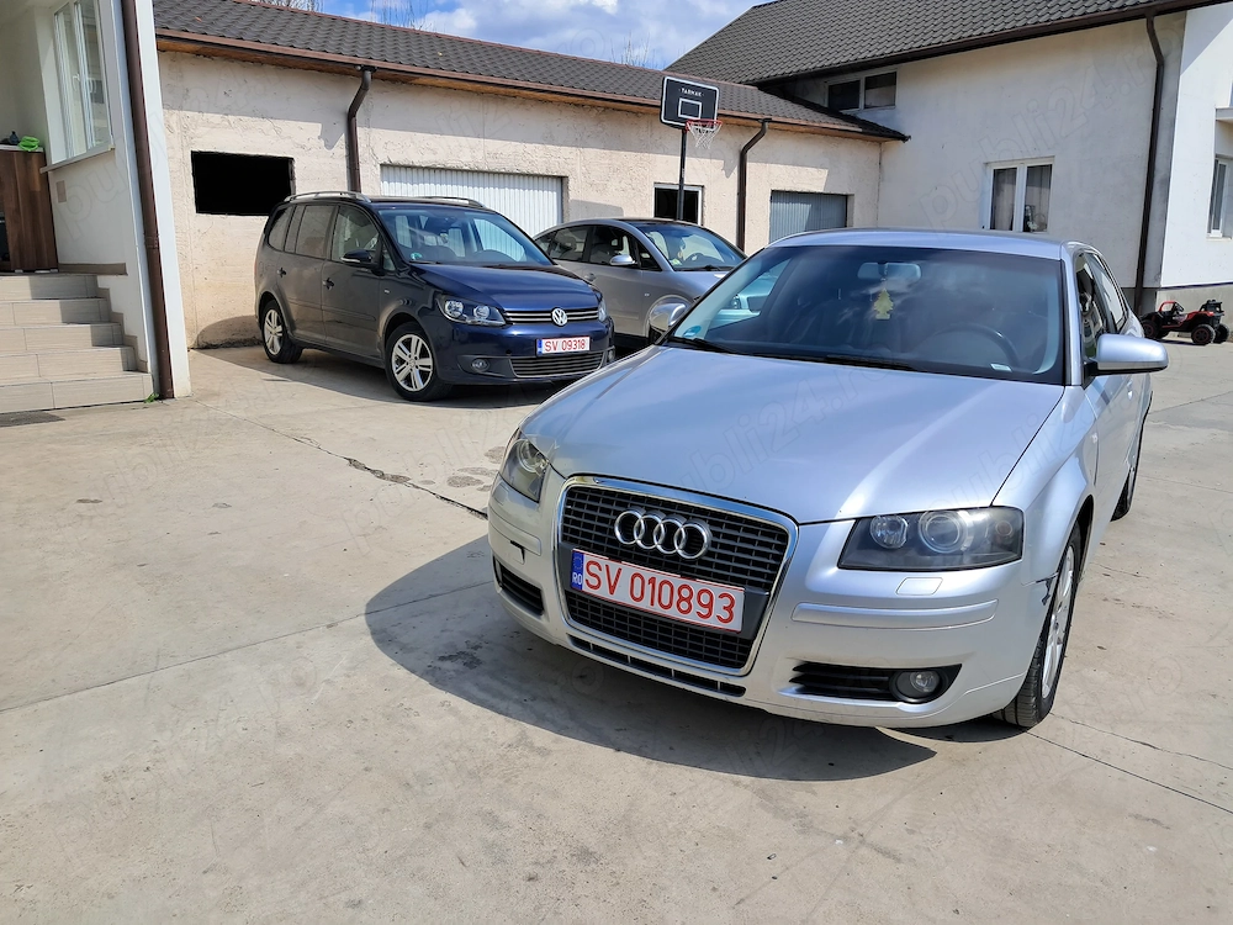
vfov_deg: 51.4
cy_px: 462
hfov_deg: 65.3
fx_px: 962
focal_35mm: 27
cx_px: 616
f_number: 1.8
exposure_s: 1/758
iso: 50
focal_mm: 4
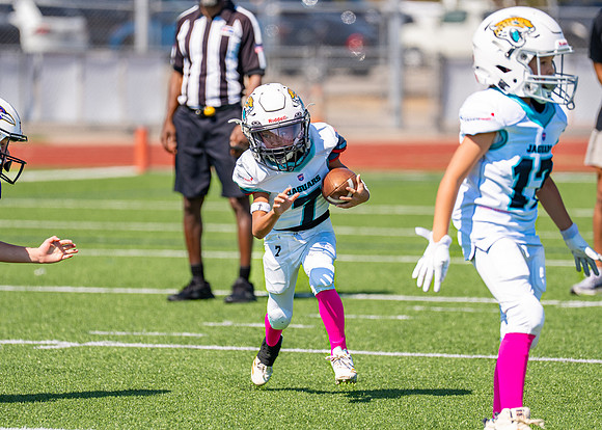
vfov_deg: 4.4
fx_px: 5564
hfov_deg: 6.2
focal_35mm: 326
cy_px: 207
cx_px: 298
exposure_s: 1/2000
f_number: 2.8
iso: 100
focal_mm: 200
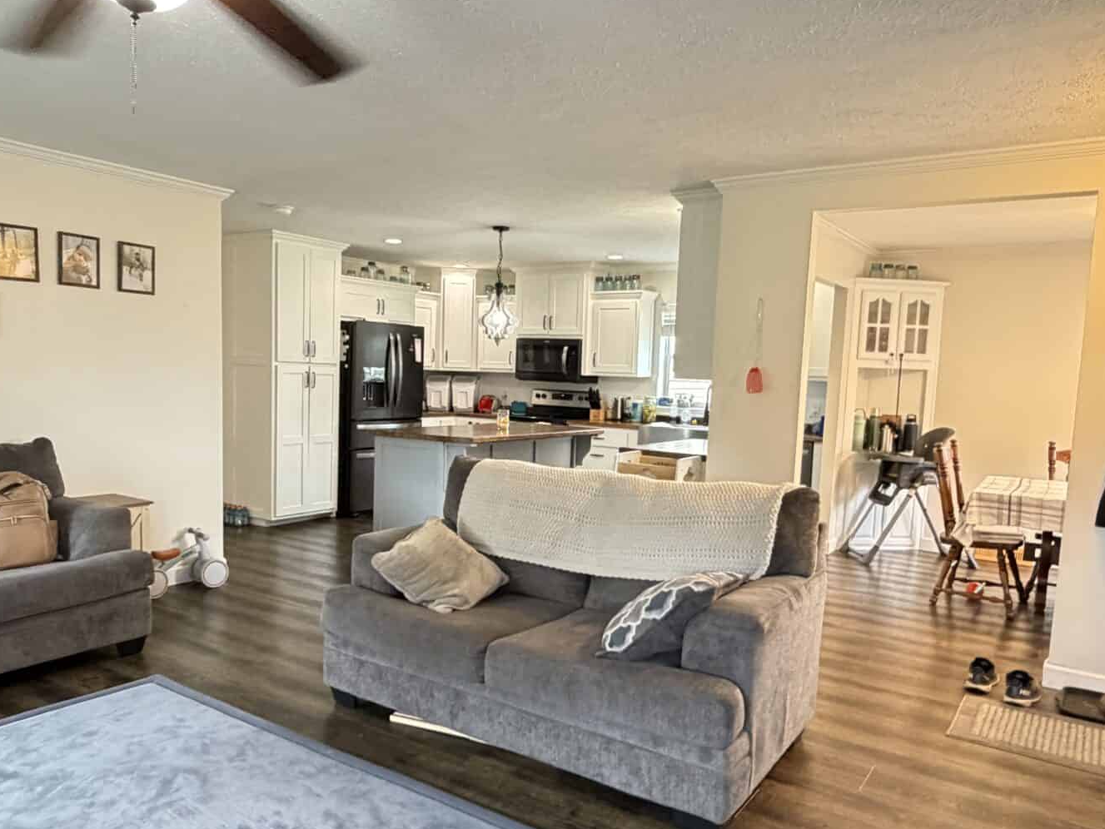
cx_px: 496
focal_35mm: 27
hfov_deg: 65.2
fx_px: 862
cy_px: 460
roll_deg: -1.8
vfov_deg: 51.3
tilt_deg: -5.7
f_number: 2.2
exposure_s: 1/60
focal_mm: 2.22
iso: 640
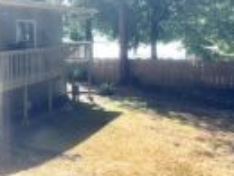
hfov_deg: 38.9
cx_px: 2
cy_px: 22
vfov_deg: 32.2
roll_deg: +2.5
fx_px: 291
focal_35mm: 43
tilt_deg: +1.4
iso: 40
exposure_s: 1/968
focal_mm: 2.22
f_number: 2.2
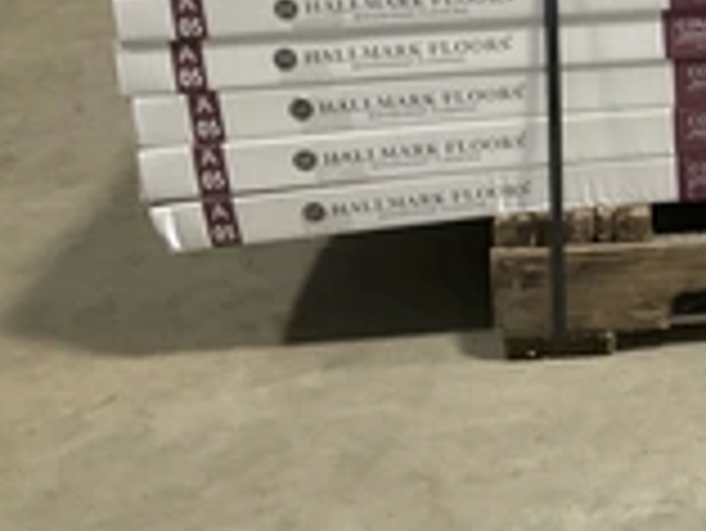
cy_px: 86
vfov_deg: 19.7
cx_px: 850
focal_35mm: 74
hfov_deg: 23.9
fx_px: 1510
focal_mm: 3
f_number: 1.8
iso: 80
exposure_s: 1/60
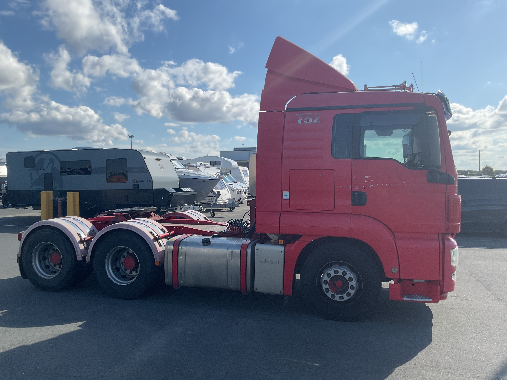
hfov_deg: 61.7
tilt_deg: -1.3
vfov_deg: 48.2
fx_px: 425
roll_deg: +0.0
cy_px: 190
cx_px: 254
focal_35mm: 29
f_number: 1.8
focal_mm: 3
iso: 16
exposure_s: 1/2538
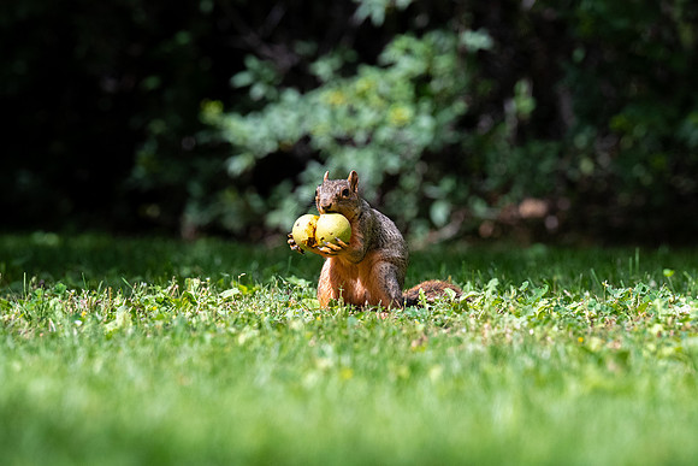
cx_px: 333
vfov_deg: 4.6
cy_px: 211
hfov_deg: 6.9
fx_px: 5801
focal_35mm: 299
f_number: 5
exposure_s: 1/4000
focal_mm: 200
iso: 1250
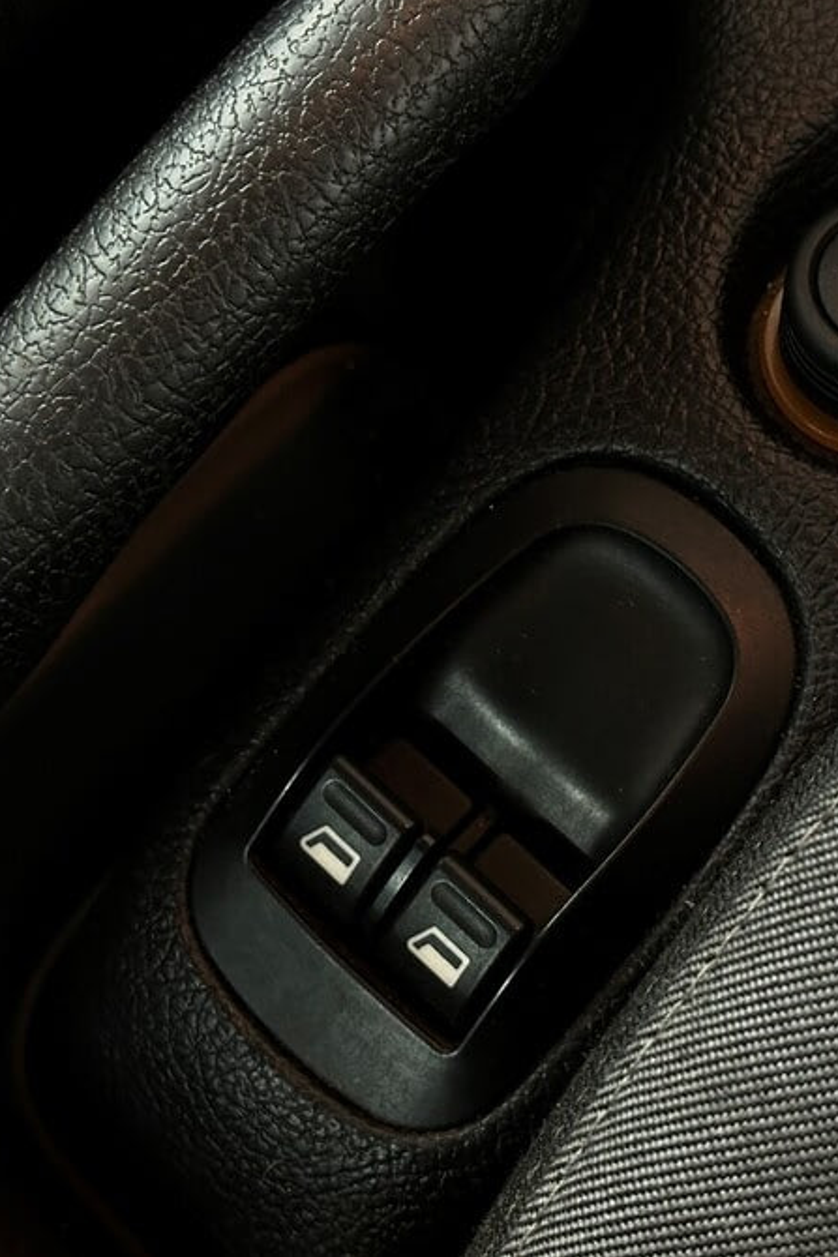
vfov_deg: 30.1
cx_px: 403
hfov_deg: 20.3
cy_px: 627
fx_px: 2340
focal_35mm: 67
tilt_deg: -64.2
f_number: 1.78
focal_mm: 6.86
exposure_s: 1/33
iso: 320
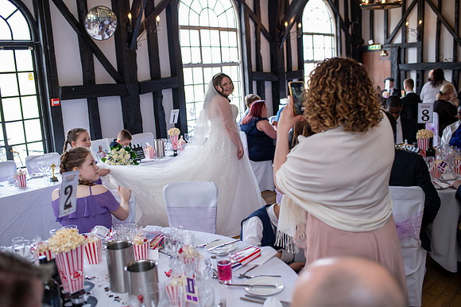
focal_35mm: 35
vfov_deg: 37.8
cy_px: 154
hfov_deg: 54.5
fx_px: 448
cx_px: 230
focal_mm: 35
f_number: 2.5
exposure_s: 1/100
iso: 200
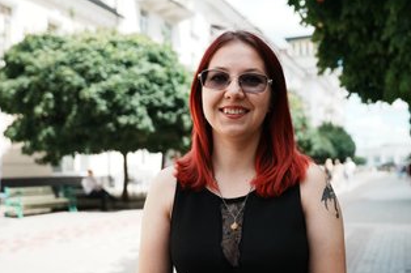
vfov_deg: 35.8
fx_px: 422
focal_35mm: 37
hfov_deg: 51.8
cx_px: 233
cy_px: 163
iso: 400
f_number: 2.8
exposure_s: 1/500
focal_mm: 29
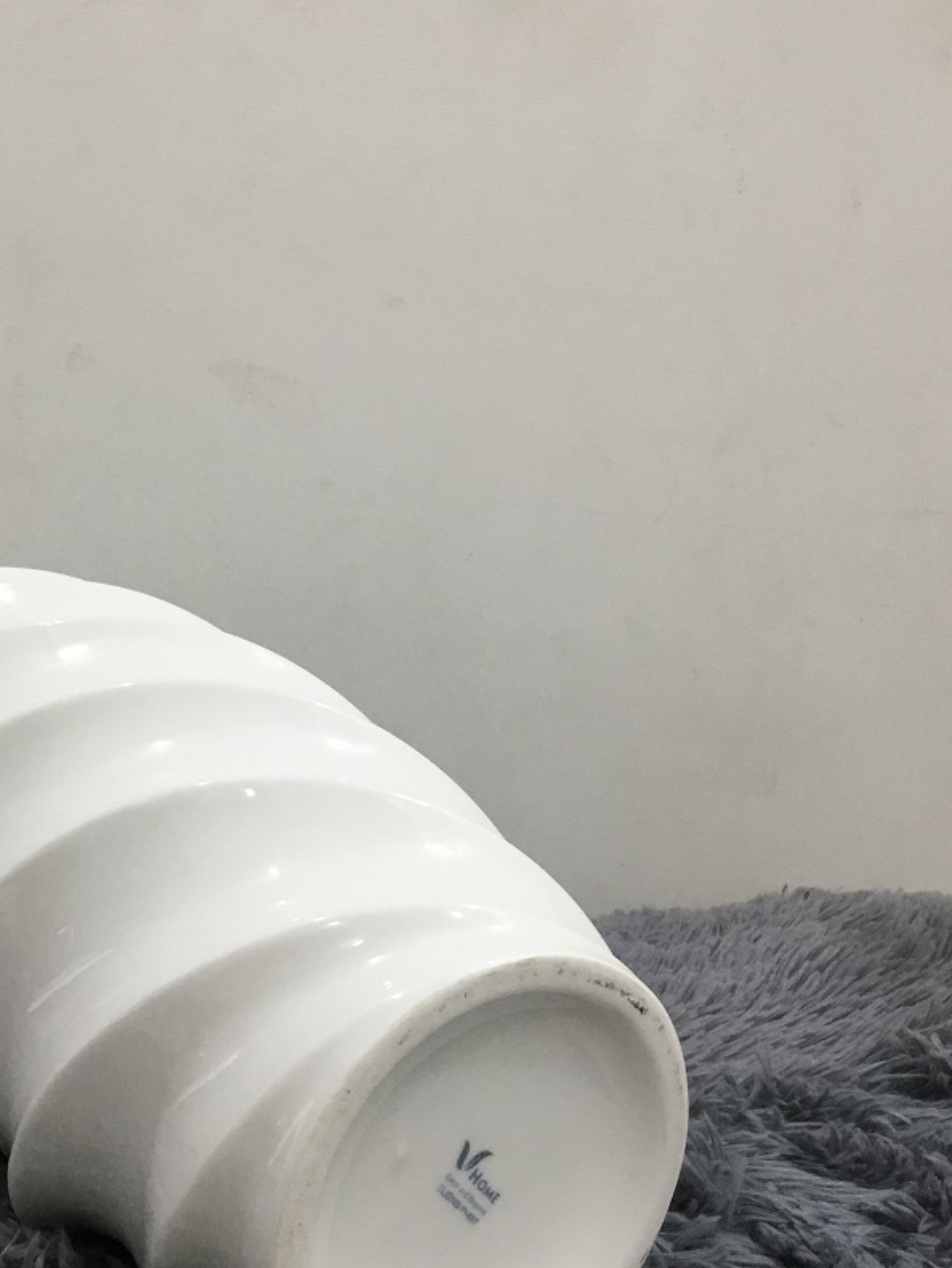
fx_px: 1722
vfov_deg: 40.3
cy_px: 747
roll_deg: -0.4
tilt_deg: -10.6
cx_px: 274
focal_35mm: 47
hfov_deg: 30.5
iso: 50
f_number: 2.4
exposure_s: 1/33
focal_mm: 3.3
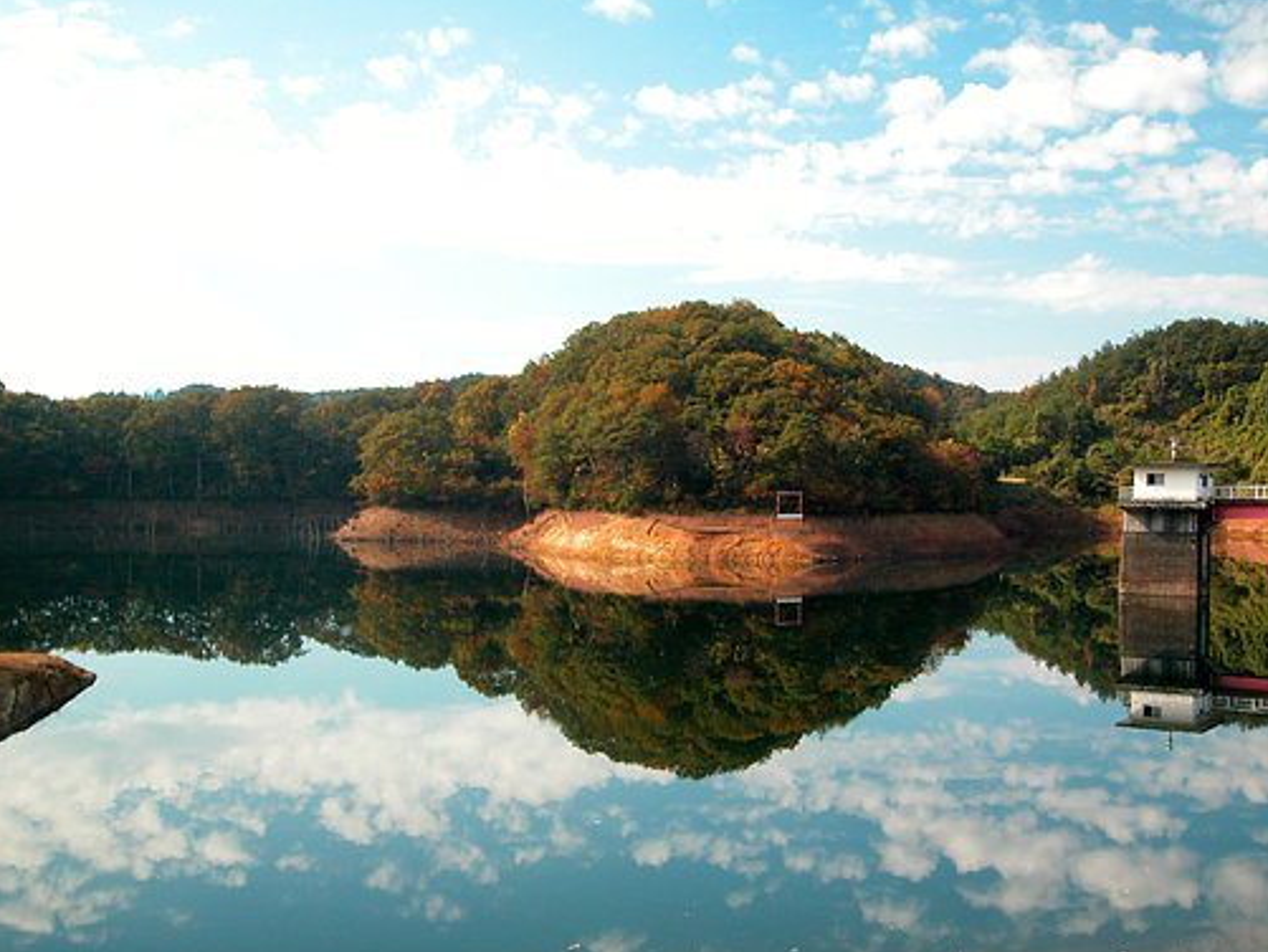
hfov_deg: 41.2
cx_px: 623
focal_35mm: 46
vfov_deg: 31.5
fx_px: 1685
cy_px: 473
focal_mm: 11.4
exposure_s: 1/148
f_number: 3.3
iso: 100
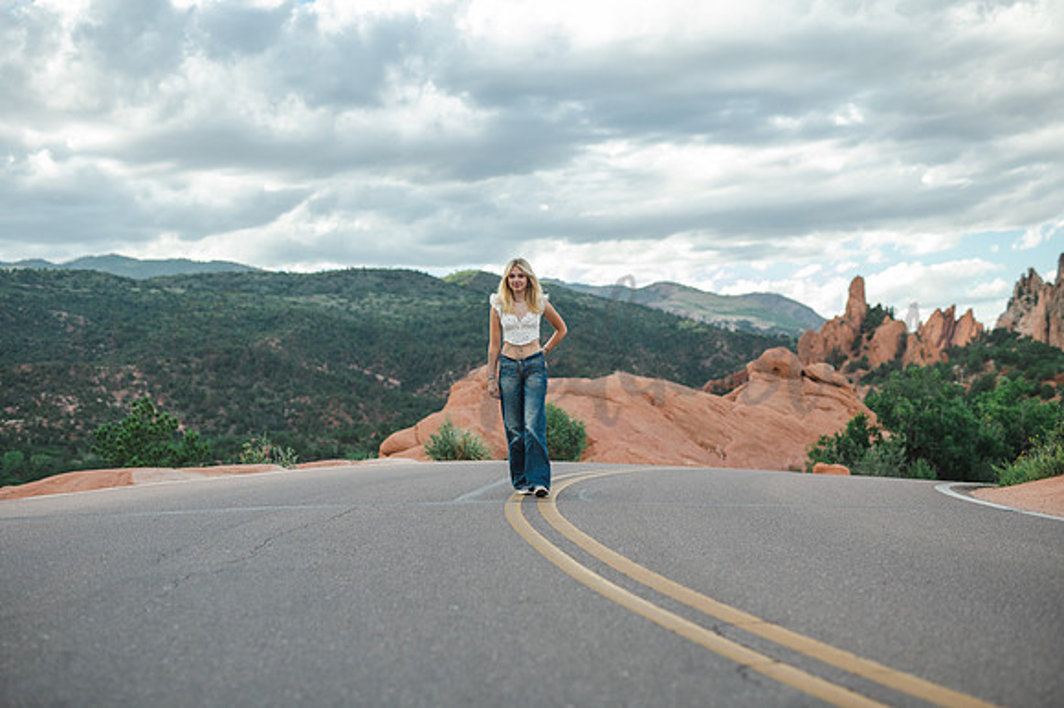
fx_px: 1477
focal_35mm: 50
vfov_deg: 27.0
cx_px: 532
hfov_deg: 39.6
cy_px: 354
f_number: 2.2
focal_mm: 50
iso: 100
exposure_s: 1/500
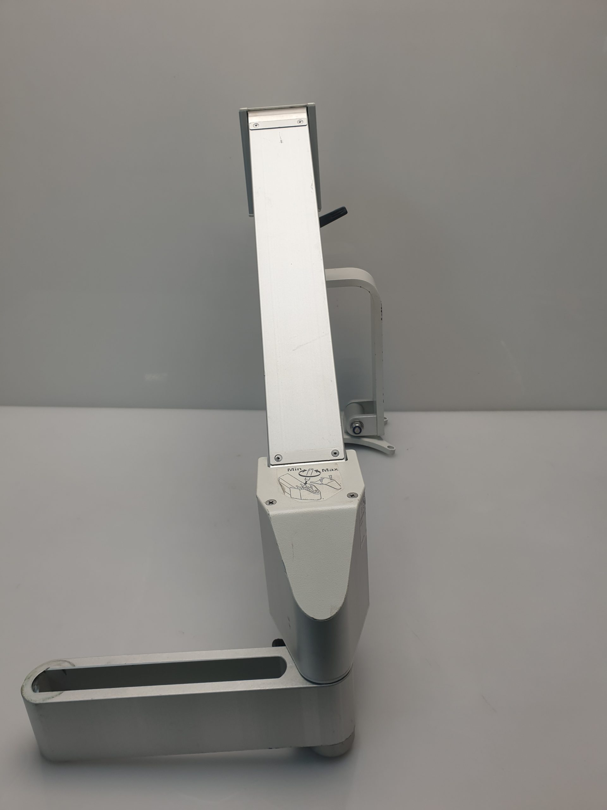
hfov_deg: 53.1
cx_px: 304
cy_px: 405
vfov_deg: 67.3
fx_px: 608
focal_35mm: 26
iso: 50
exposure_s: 1/100
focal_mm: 4.3
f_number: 2.4
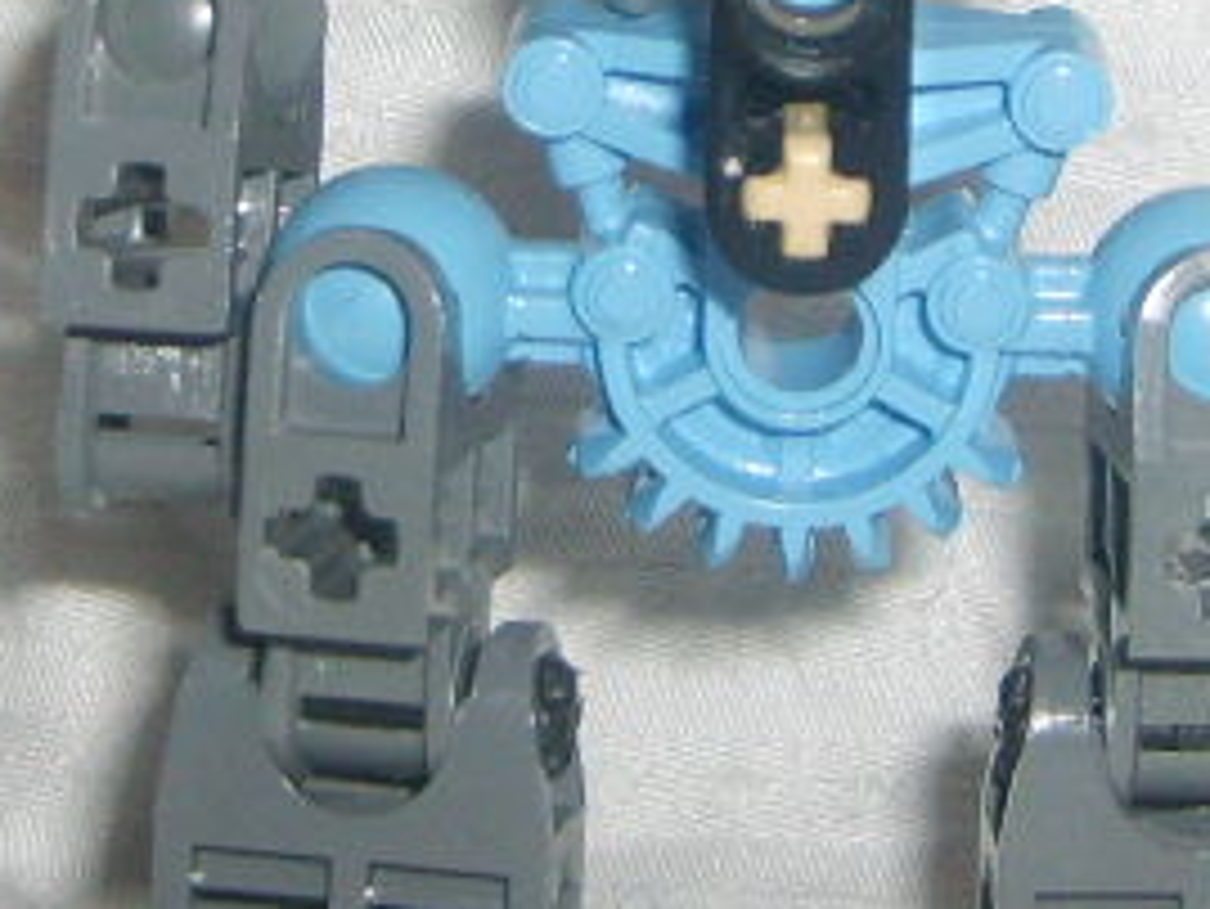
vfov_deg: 10.9
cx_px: 711
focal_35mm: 133
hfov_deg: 14.8
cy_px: -202
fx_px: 4651
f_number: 2.8
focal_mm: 5.8
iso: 100
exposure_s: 1/45
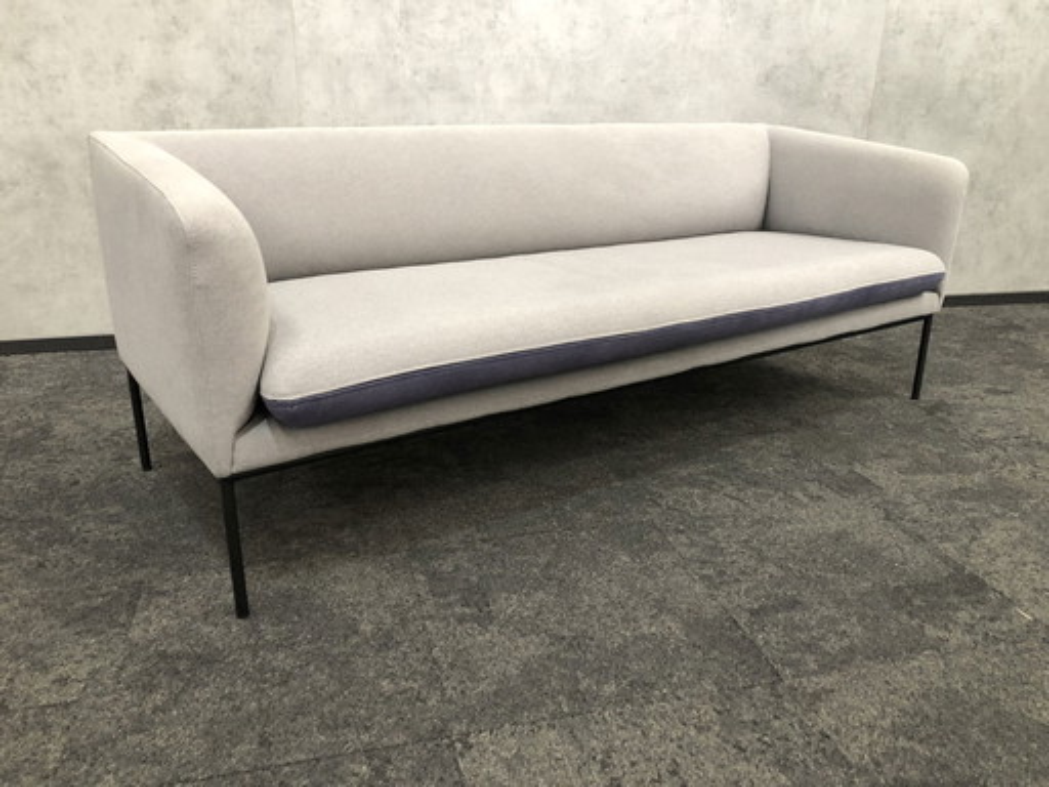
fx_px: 849
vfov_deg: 49.7
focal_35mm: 28
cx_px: 524
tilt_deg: -19.4
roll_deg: -0.7
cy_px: 394
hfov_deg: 63.4
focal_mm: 3.99
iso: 100
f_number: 1.8
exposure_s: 1/17
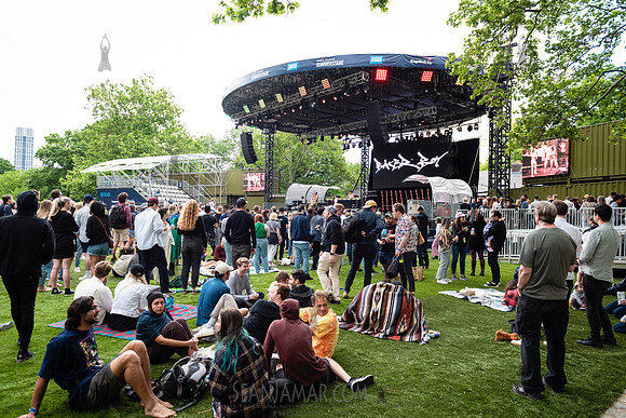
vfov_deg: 53.1
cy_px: 209
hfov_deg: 73.6
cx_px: 313
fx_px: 418
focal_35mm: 24
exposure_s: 1/200
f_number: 4
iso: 500
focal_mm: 24
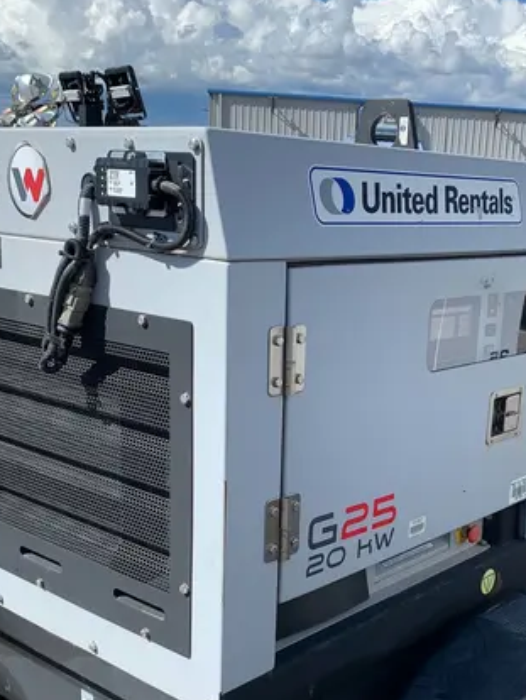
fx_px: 931
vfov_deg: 40.6
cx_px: 331
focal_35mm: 46
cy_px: 476
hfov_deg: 31.4
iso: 25
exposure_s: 1/2075
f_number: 1.8
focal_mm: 4.25
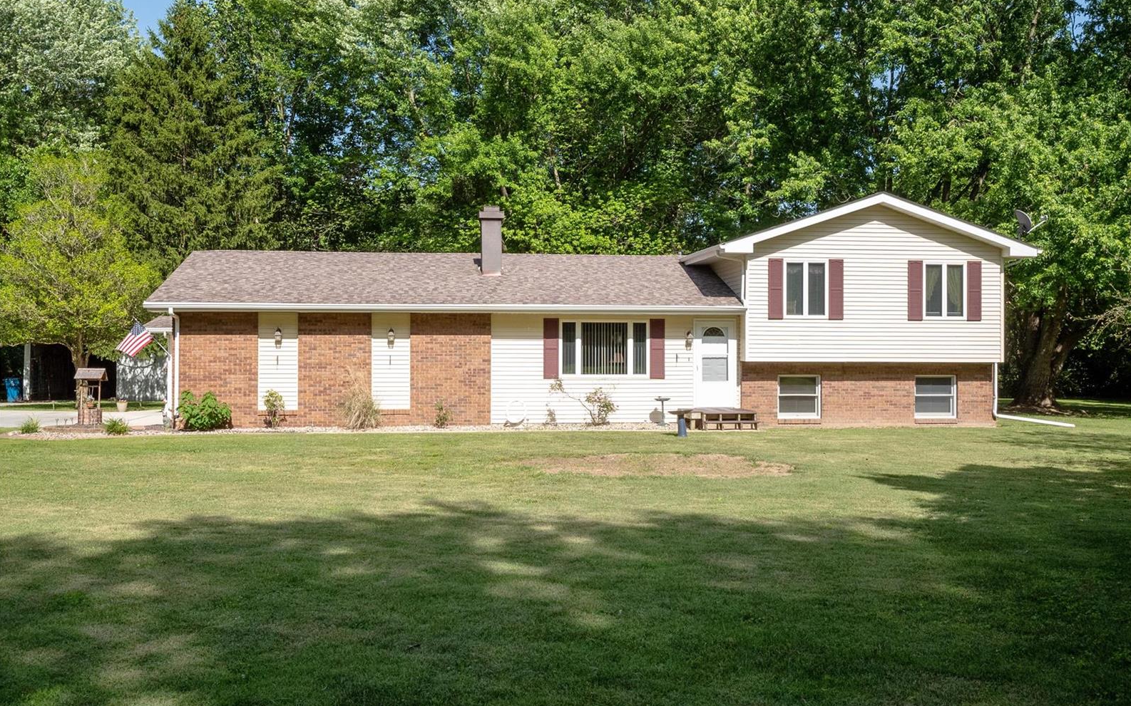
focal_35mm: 37
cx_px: 569
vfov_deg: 34.4
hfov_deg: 52.8
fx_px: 1140
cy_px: 353
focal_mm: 18
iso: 400
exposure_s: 1/640
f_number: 8
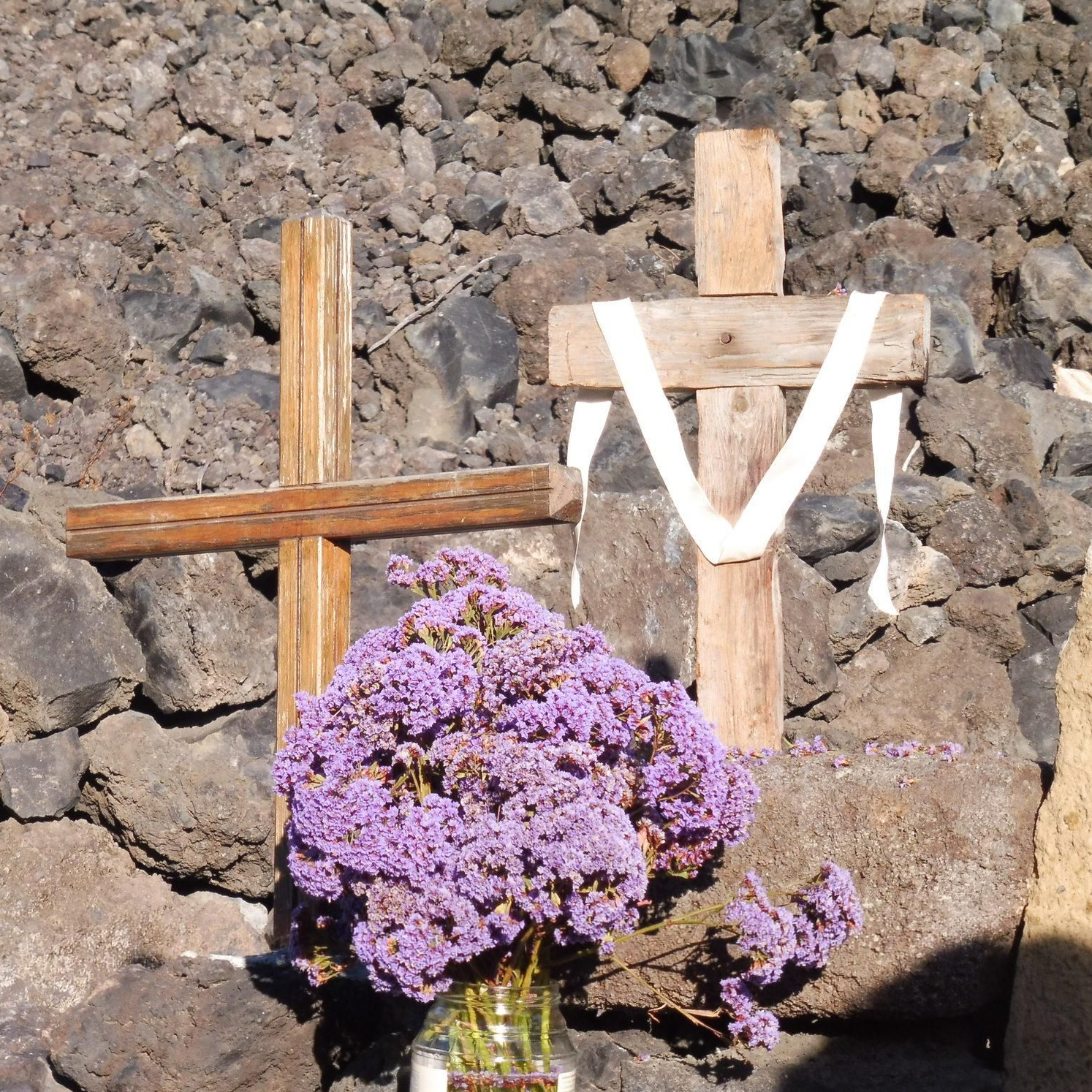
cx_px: 439
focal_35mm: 129
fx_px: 4604
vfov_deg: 13.5
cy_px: 546
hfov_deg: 13.5
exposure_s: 1/250
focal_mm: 19.4
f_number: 5.3
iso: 100
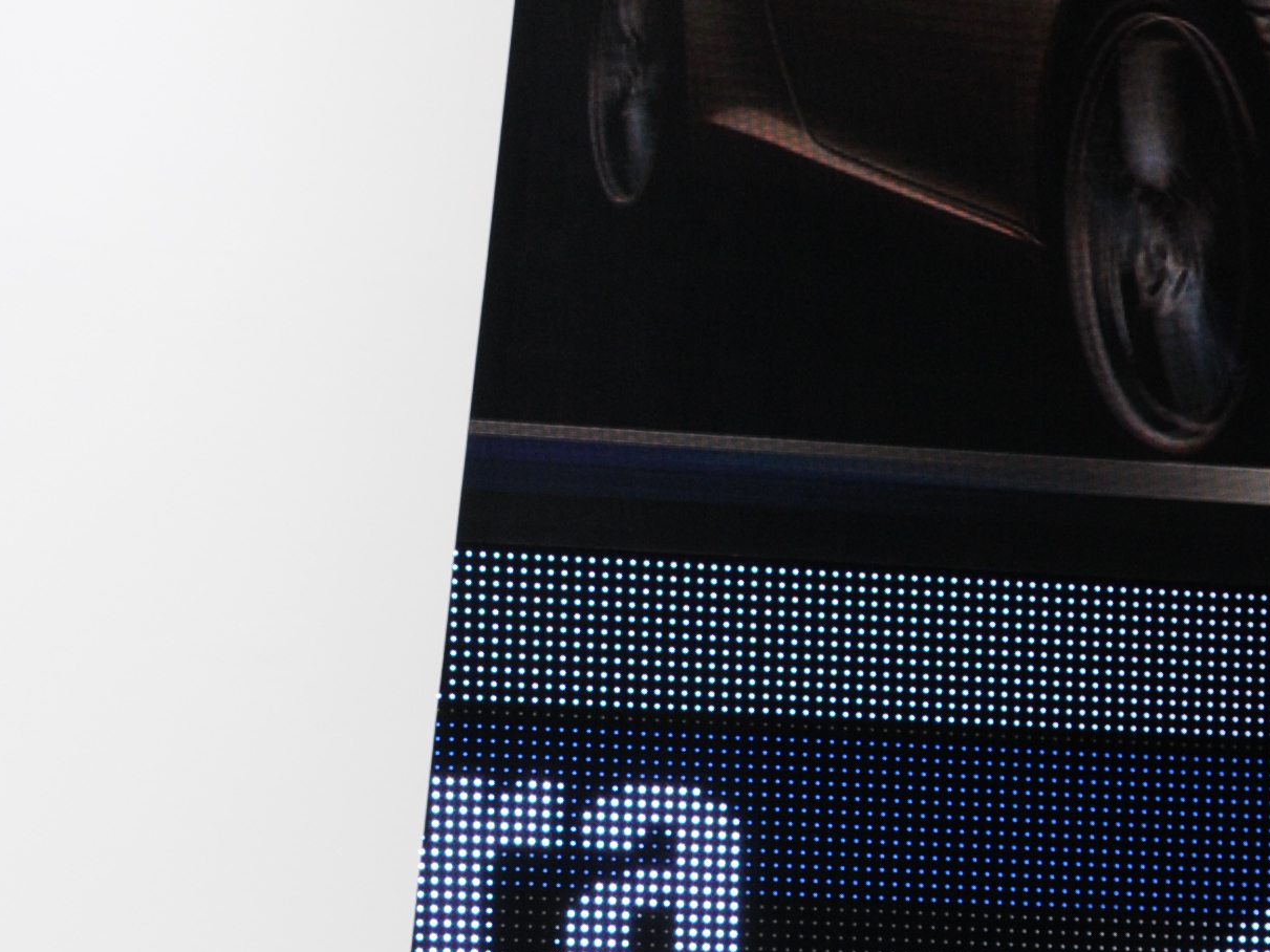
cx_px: 560
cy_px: 1426
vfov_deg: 10.4
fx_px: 5051
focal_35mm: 138
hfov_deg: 14.3
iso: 400
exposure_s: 1/350
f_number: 9.5
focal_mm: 27
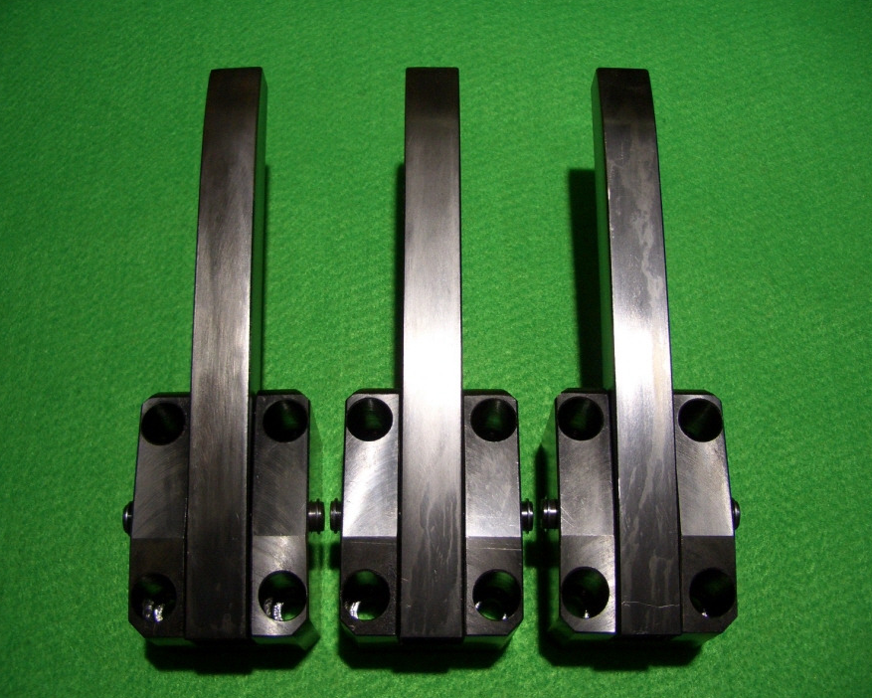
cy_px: 348
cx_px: 435
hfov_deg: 49.1
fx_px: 955
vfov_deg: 40.1
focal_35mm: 37
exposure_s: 1/60
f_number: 2.6
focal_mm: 5.8
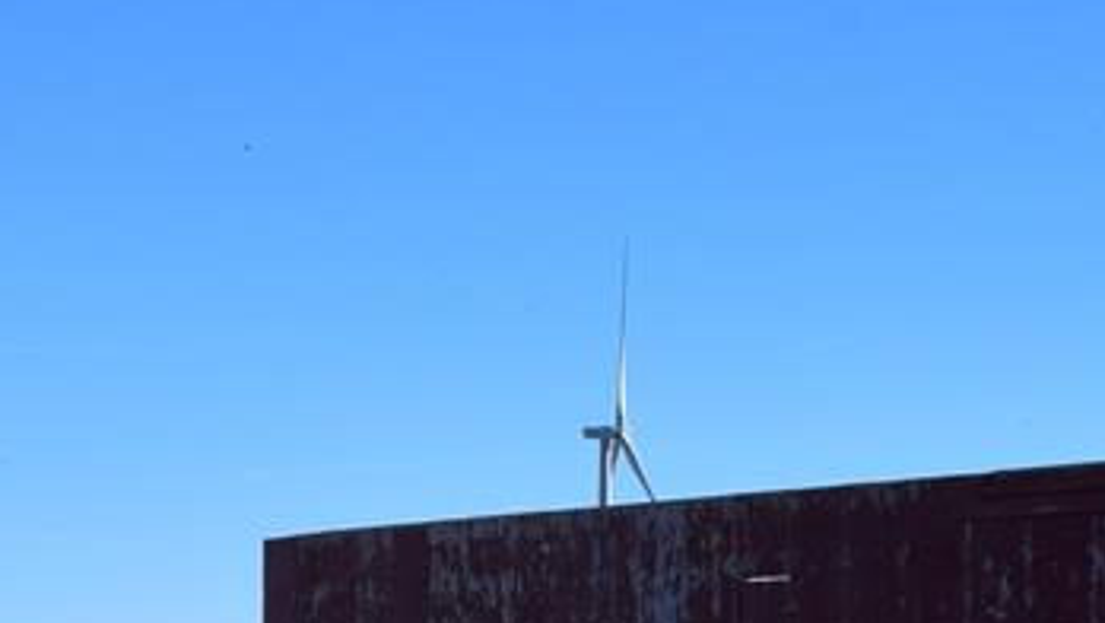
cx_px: -187
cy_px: 861
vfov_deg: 8.1
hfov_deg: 14.1
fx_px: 4338
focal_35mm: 148
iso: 400
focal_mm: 32
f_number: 11
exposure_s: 1/500
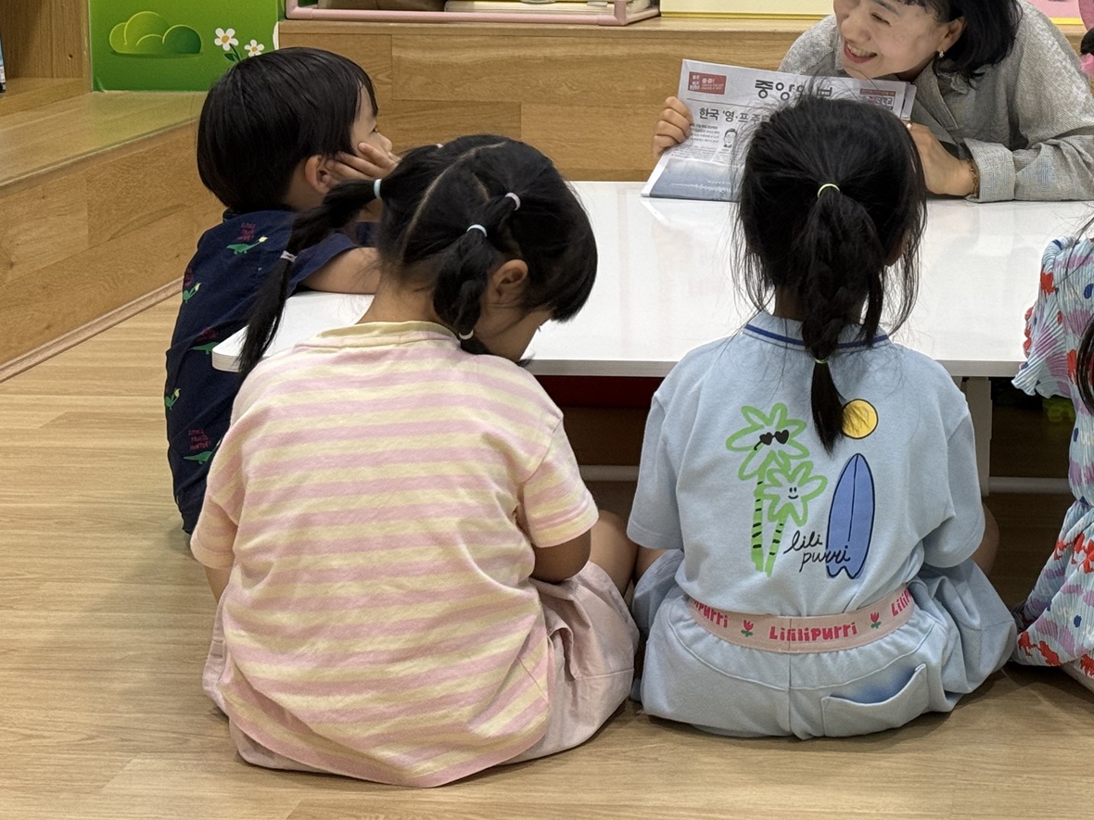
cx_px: 910
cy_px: 120
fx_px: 2592
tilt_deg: -6.3
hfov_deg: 23.4
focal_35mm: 82
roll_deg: -0.1
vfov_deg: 17.8
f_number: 1.78
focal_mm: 6.76
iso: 80
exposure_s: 1/60
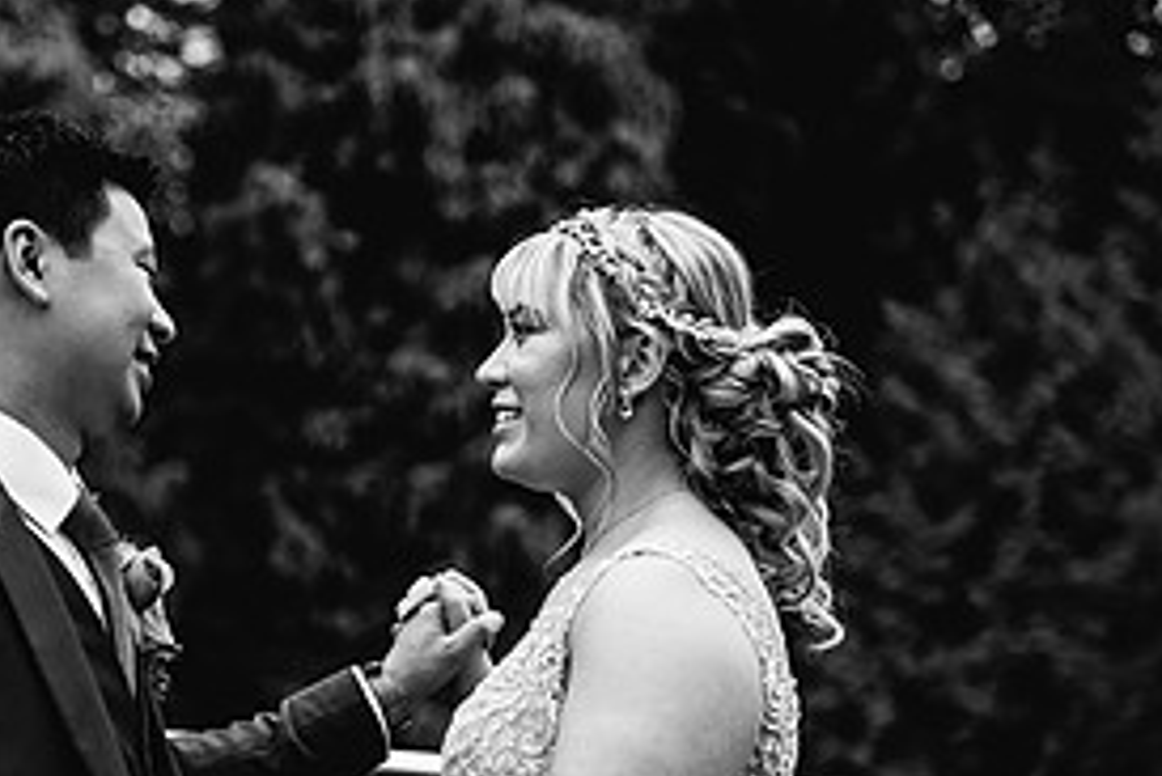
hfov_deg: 27.2
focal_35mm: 74
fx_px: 2390
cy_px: 592
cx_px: 428
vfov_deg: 18.3
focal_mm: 35
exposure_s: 1/250
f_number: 1.4
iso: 100
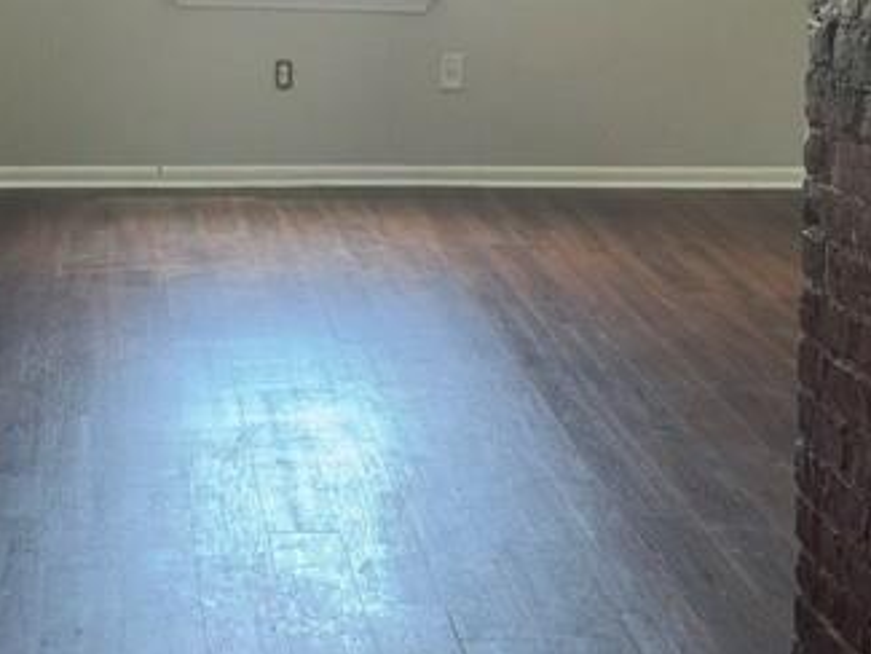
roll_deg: -1.0
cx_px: 233
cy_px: 38
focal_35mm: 82
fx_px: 2064
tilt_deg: -7.3
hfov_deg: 23.6
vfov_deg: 17.7
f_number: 1.6
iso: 40
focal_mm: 5.96
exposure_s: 1/43
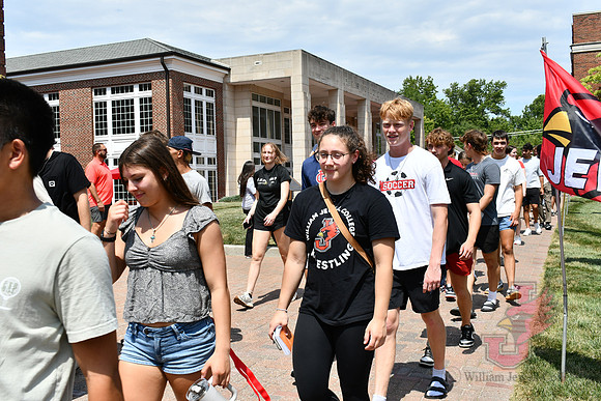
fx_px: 618
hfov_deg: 51.9
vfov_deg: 36.0
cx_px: 300
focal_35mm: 37
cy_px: 200
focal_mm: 25
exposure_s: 1/320
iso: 100
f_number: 9
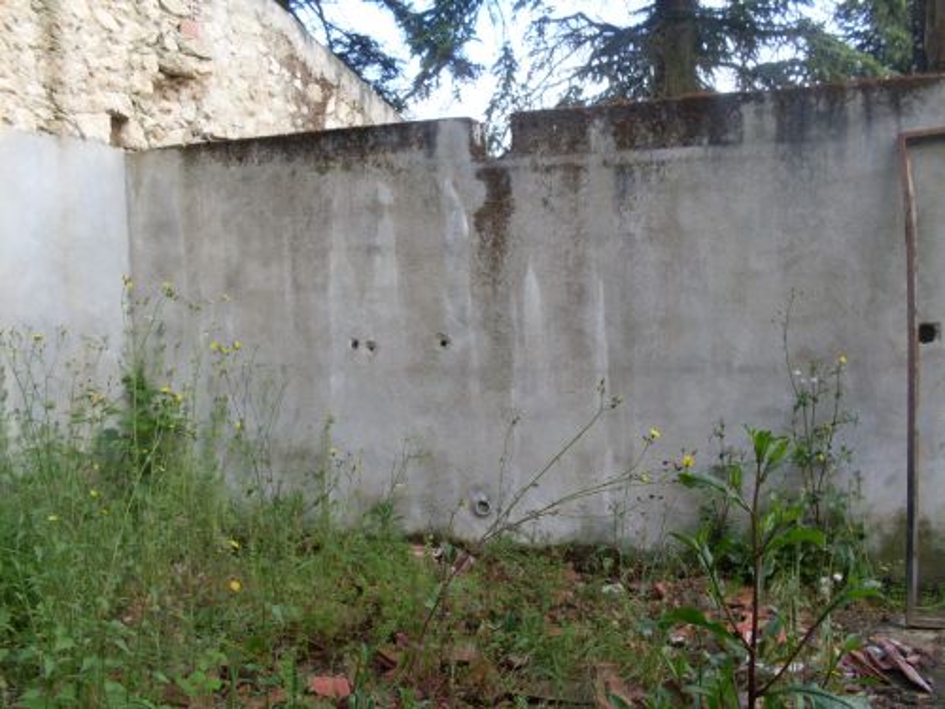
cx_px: 472
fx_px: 1037
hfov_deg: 49.0
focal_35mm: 38
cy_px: 354
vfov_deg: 37.7
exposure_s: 1/125
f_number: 2.8
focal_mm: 6.3
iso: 80
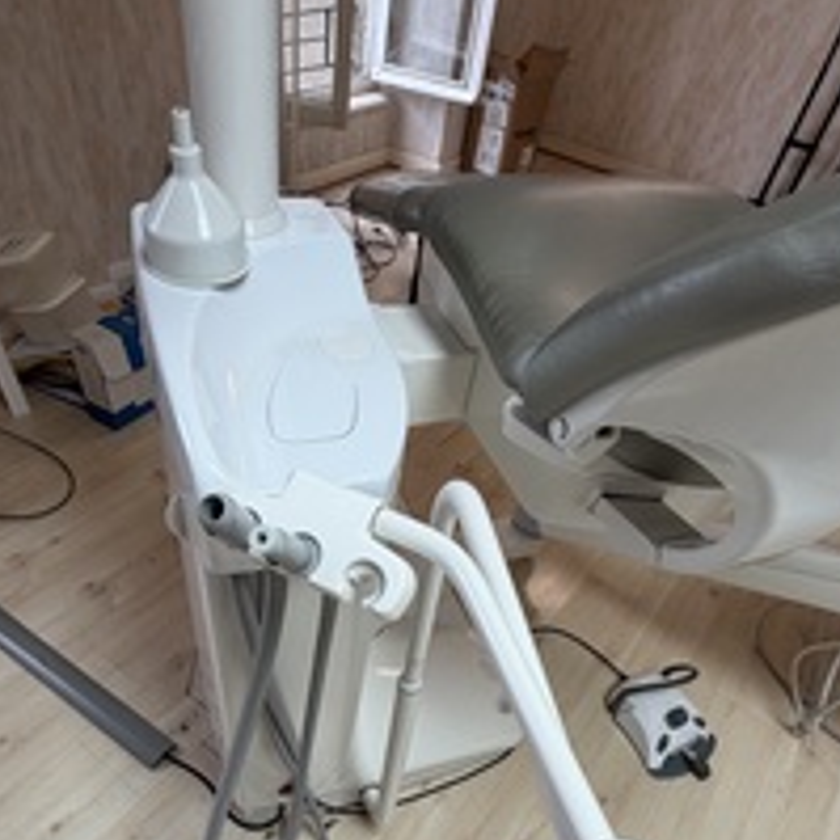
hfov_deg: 64.8
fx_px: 659
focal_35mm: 24
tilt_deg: -51.5
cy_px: 631
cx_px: 367
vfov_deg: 61.4
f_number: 2.2
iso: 64
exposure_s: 1/100
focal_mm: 2.22
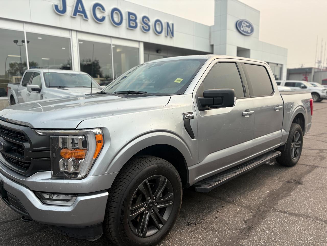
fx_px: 246
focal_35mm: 26
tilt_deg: -8.6
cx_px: 164
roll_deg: +1.0
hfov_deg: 67.3
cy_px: 123
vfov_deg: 53.1
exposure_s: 1/1953
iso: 50
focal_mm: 5.96
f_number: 1.6
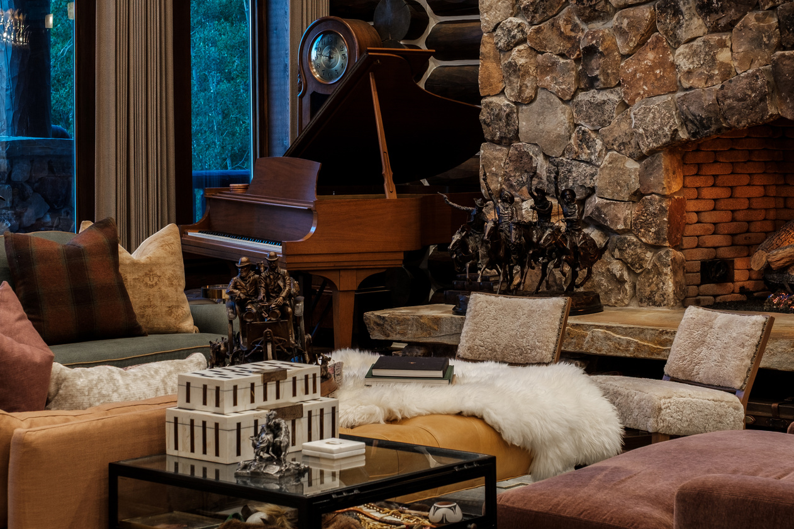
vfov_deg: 15.8
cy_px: 114
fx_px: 1896
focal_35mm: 86
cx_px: 459
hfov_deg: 23.6
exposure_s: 1/2
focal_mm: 35
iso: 400
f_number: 6.4
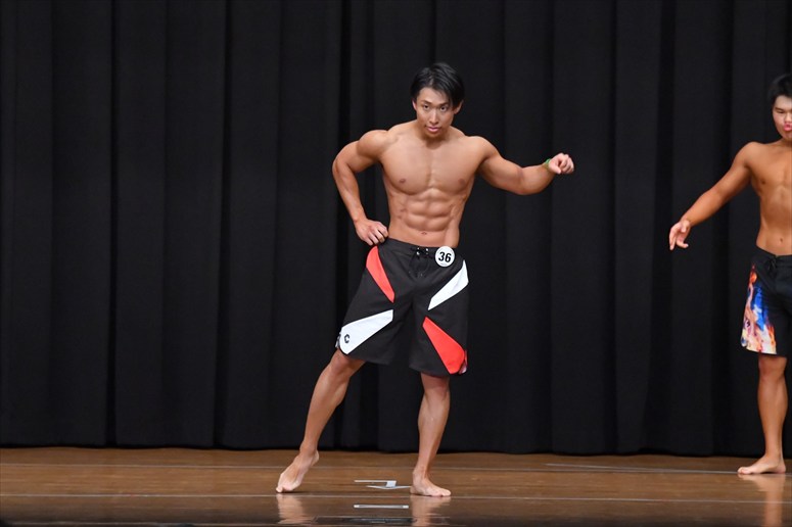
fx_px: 4948
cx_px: 396
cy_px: 264
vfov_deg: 6.1
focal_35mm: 225
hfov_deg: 9.2
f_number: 5.6
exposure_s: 1/400
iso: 8000
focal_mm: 150
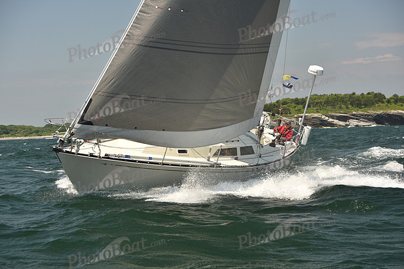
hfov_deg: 28.8
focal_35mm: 70
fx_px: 786
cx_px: 202
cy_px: 134
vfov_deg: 19.5
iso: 250
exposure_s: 1/640
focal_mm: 70
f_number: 5.6
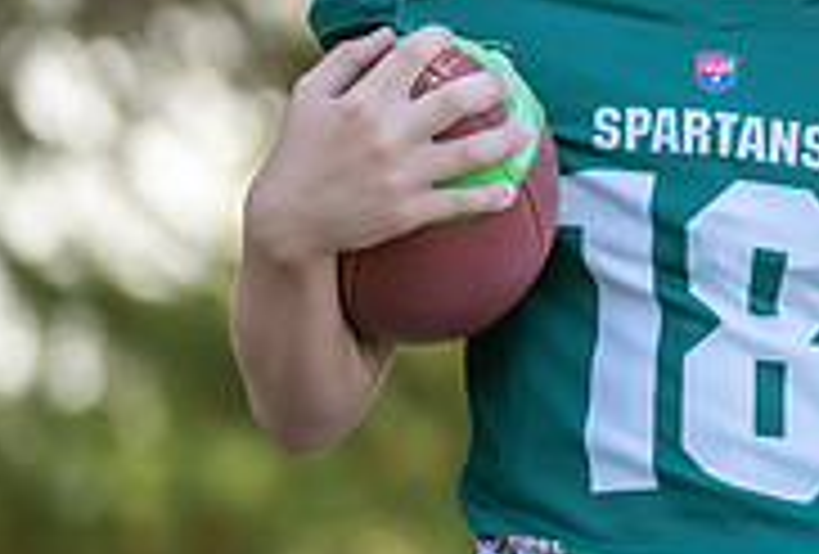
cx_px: 855
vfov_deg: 3.0
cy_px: 251
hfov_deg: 4.5
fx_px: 10440
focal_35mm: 457
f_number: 2.8
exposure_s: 1/320
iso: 125
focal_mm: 135
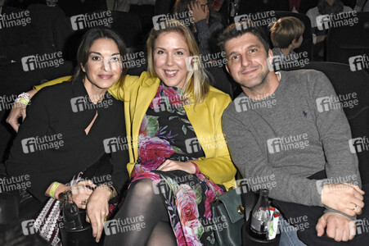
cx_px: 184
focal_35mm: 39
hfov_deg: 49.6
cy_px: 123
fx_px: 399
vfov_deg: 34.2
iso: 3200
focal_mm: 26
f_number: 5.6
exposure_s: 1/60
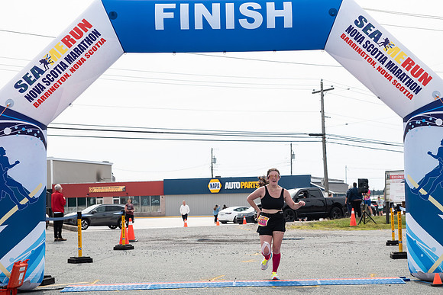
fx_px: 788
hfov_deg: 31.3
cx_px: 260
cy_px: 182
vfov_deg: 21.2
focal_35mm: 64
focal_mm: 52
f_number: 4
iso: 800
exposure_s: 1/3200
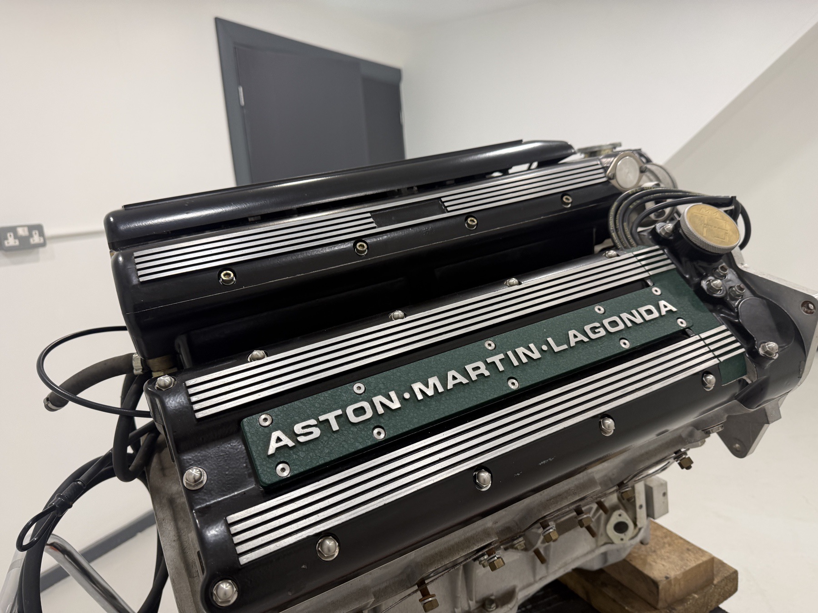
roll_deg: +4.0
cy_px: 306
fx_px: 567
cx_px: 409
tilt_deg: -10.7
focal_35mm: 24
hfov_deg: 71.6
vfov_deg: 56.8
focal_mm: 6.76
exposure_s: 1/100
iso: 100
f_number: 1.78
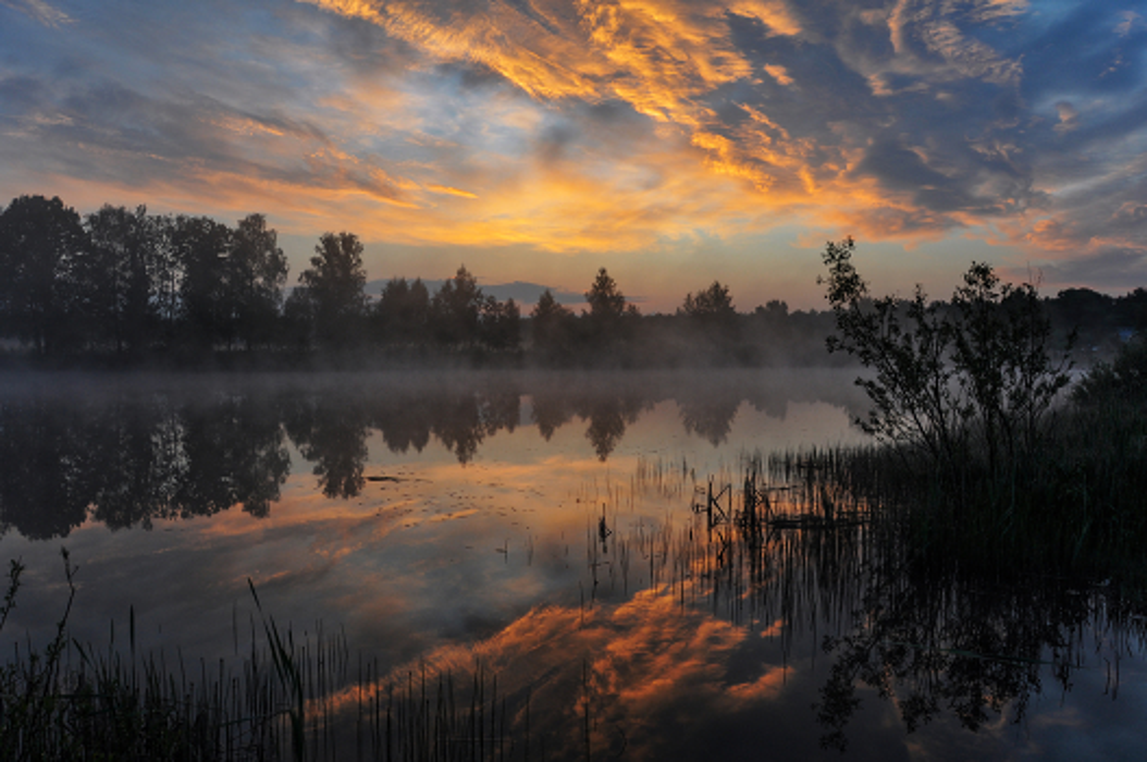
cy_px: 381
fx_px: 859
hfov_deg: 67.4
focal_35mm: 27
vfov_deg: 47.8
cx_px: 574
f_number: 6.3
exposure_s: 1/125
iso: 250
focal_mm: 18
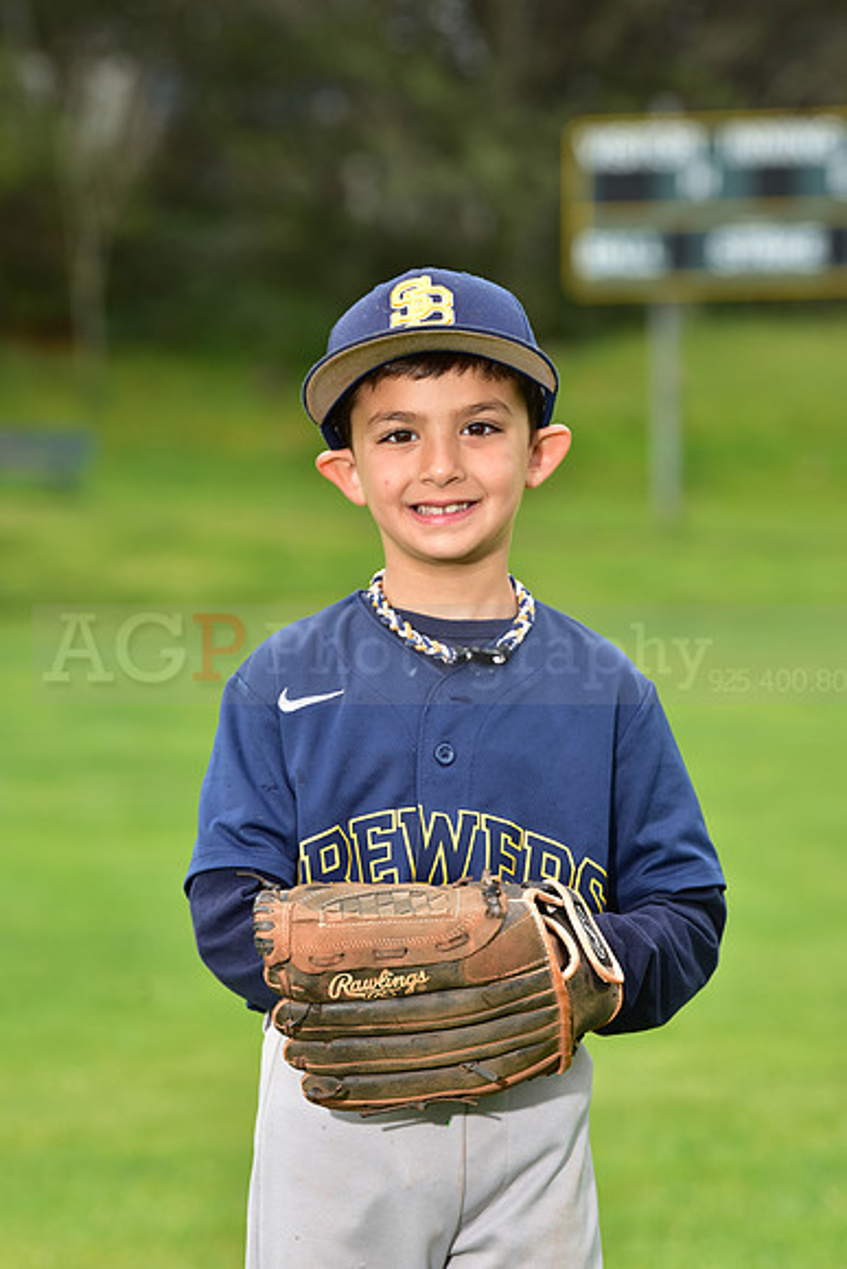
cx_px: 424
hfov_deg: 8.1
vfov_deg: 12.1
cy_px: 634
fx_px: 5996
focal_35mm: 170
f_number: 6.3
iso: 400
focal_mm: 170
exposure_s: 1/250
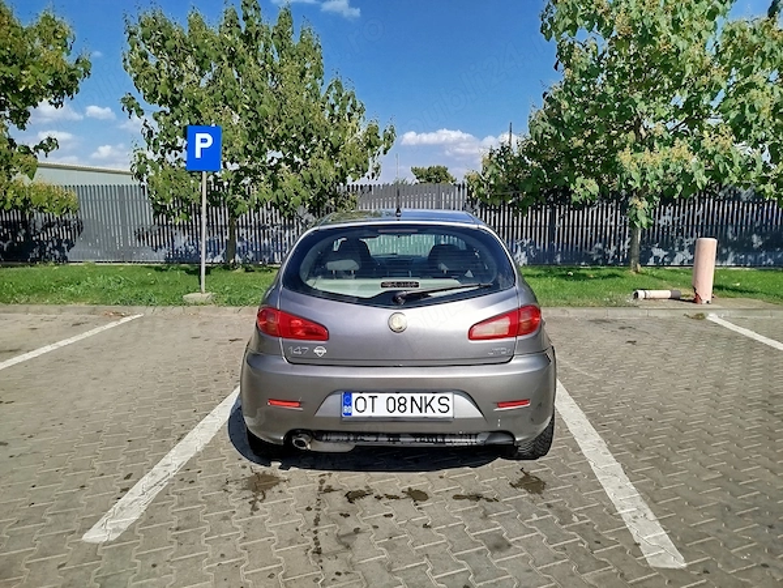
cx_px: 392
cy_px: 294
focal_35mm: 24
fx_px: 543
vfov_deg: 56.8
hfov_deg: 71.6
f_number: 1.7
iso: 50
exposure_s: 1/1002
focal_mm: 5.31
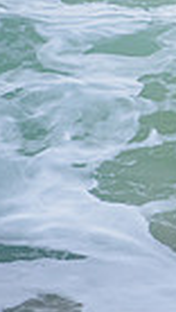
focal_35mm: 2694
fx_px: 22269
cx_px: 558
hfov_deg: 0.5
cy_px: 57
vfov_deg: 0.8
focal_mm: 500
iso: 800
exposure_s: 1/2000
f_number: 6.3
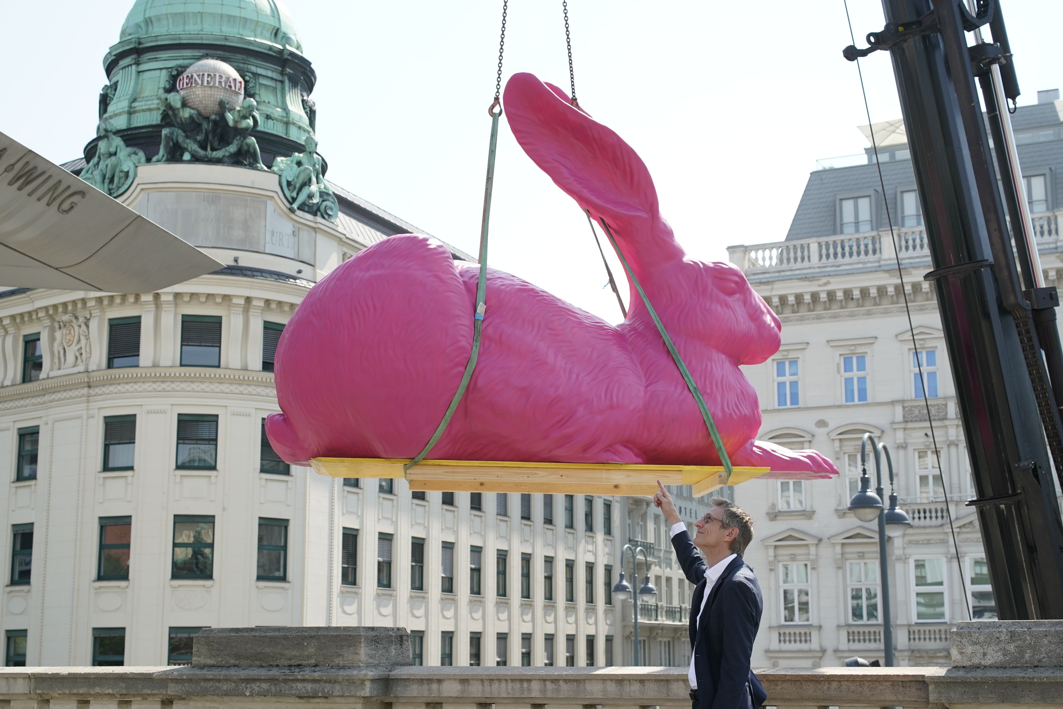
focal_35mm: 50
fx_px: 1476
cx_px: 532
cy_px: 354
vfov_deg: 27.0
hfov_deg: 39.6
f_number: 6.3
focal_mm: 50
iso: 800
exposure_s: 1/1250
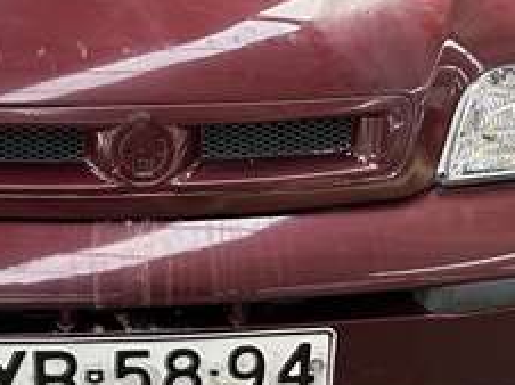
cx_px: 205
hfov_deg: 23.0
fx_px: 1263
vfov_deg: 16.8
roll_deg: -0.6
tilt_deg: -25.2
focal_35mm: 85
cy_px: -32
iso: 160
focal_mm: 6.86
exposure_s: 1/121
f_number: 1.78
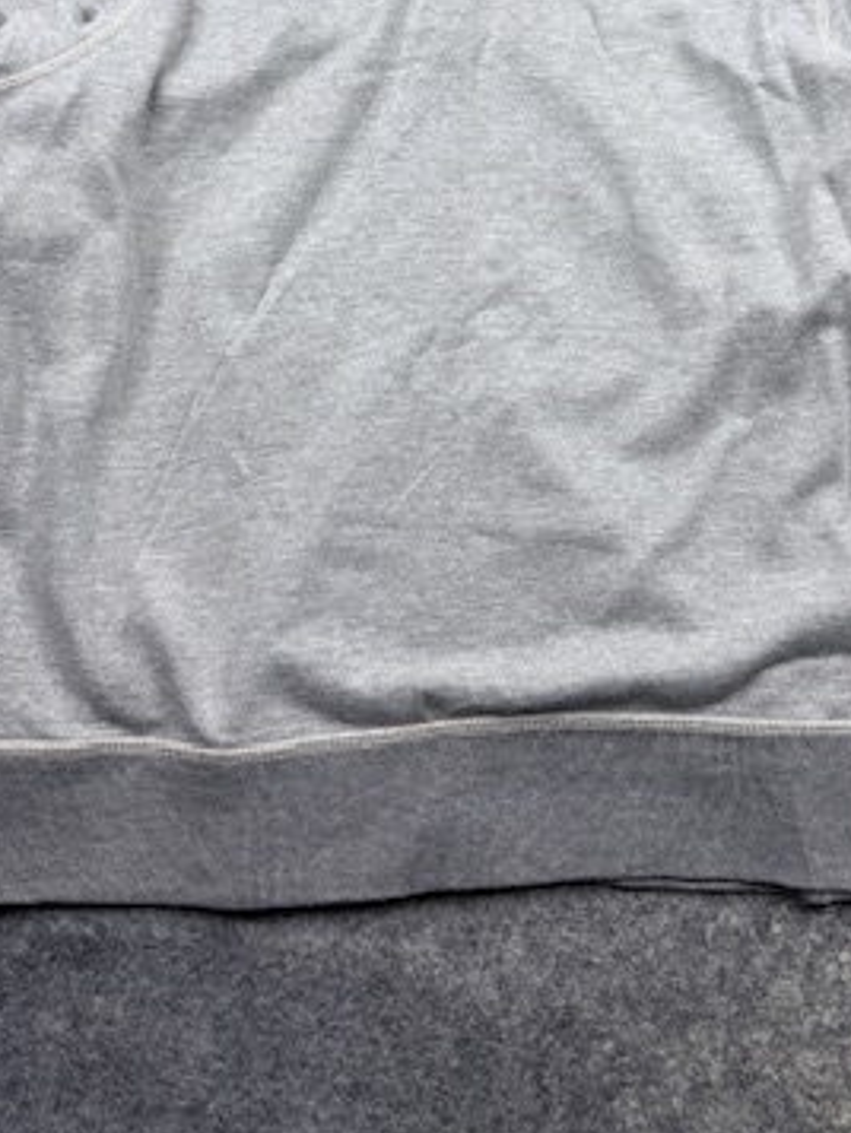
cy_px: 136
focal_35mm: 43
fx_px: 1409
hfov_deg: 33.6
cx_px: 486
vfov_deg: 40.8
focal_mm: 6.76
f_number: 1.78
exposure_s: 1/229
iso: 64
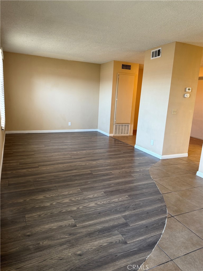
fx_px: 188
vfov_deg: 71.6
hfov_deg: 56.8
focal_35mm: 24
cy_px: 136
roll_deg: -3.3
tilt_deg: -10.8
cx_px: 102
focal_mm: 6.76
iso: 160
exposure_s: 1/60
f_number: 1.78
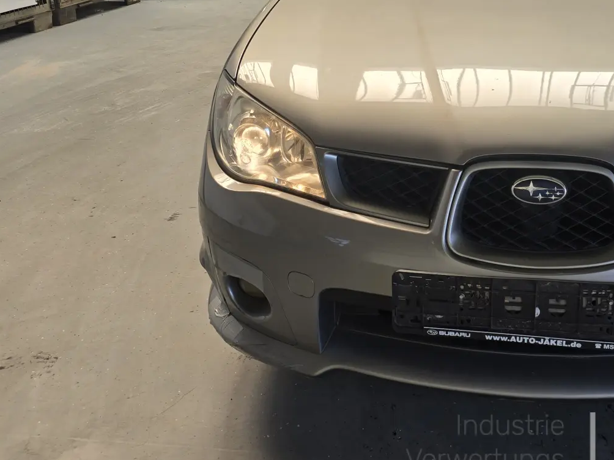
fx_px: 780
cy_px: 152
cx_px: 493
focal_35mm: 44
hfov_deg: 41.1
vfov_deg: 32.6
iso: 32
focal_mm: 6.3
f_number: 1.7
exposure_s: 1/180
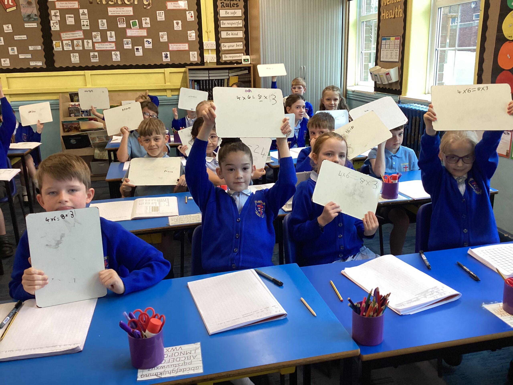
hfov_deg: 58.4
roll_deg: +2.2
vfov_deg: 45.4
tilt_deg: -17.3
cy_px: 192
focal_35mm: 31
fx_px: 459
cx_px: 256
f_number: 2.4
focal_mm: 3.3
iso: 125
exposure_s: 1/60
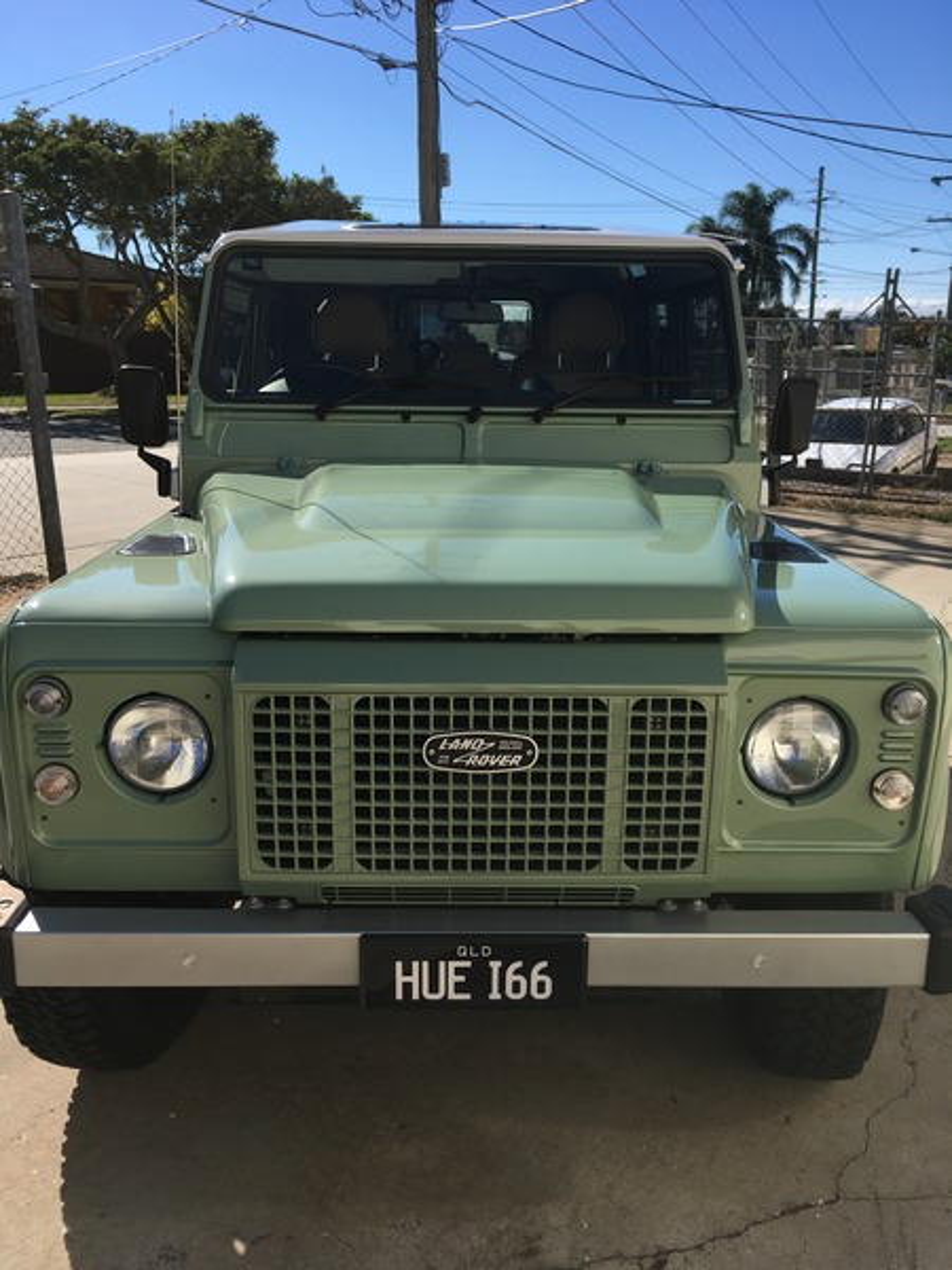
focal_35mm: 29
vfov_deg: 61.7
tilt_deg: -17.4
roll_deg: -0.1
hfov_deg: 48.2
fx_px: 1063
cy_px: 635
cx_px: 476
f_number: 2.2
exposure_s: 1/1876
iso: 25
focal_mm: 4.15
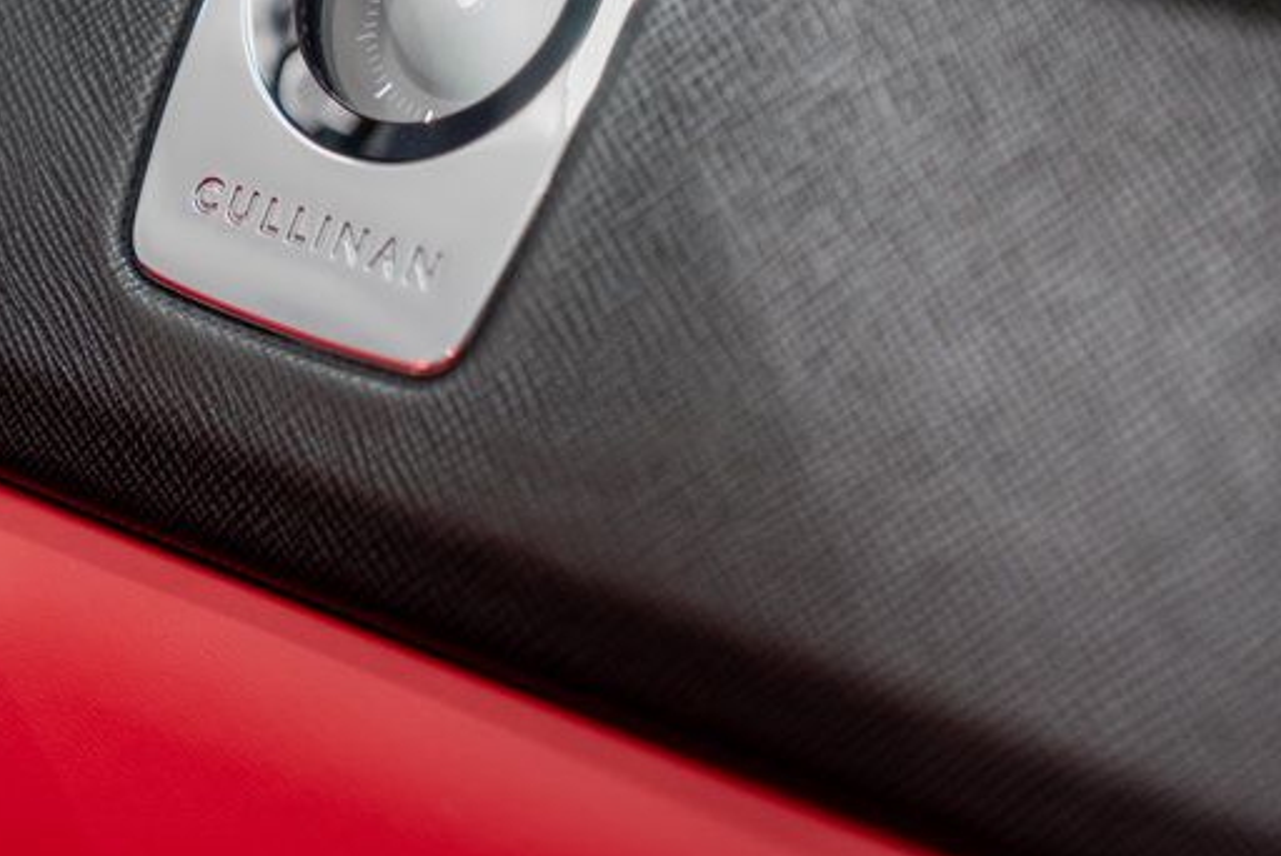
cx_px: 240
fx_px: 4984
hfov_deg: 14.6
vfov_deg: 9.8
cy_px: 131
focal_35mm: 140
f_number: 2.8
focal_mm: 70
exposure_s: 1/125
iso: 400
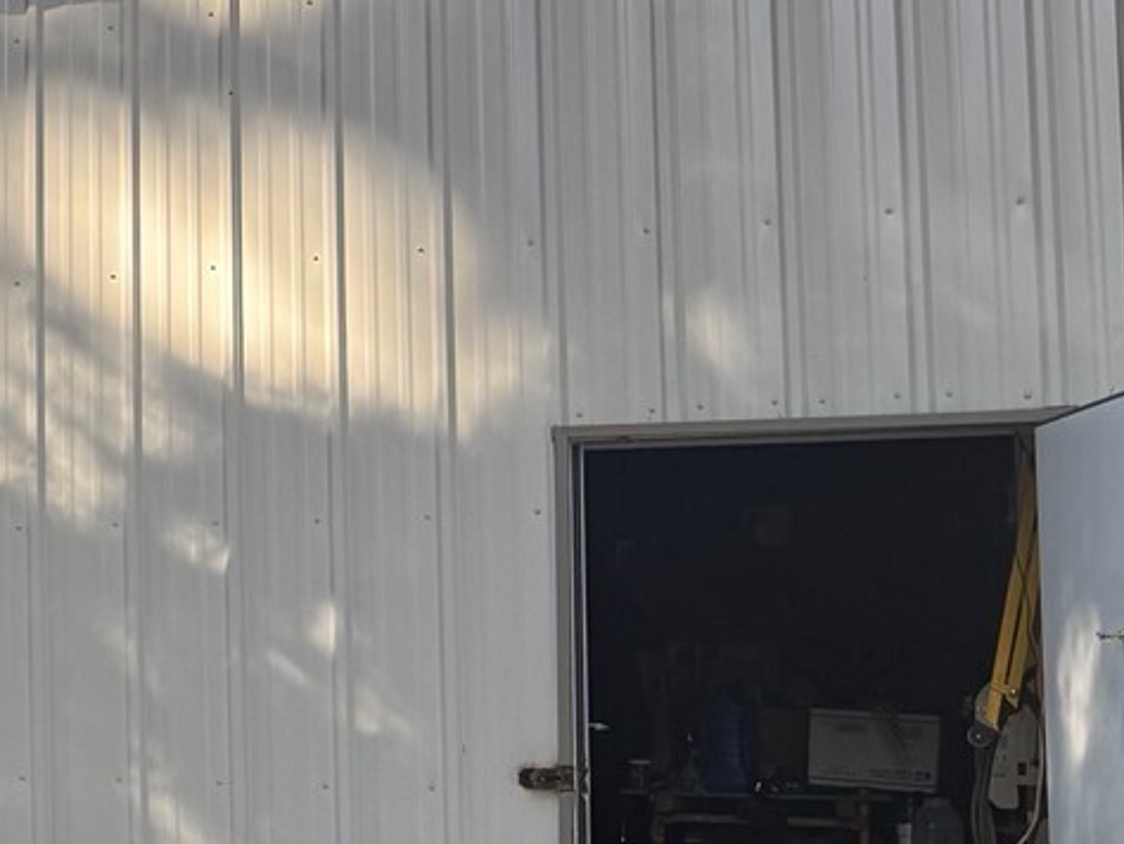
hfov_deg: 19.9
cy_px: 512
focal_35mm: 81
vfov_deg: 18.2
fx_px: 2631
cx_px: -692
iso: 100
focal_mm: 6.76
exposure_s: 1/607
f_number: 1.78
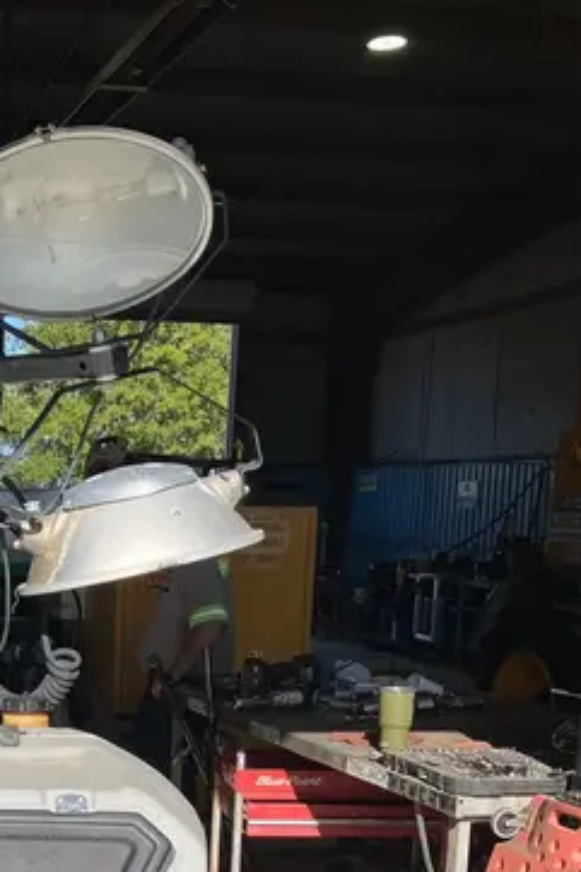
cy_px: 791
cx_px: -77
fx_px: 1430
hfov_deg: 21.6
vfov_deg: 32.2
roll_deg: -0.2
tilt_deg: -10.5
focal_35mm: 59
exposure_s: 1/1845
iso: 32
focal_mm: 3.99
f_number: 1.8
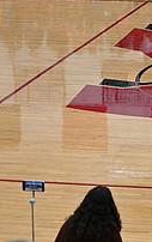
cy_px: 29
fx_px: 1445
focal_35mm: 219
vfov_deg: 9.5
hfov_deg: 5.8
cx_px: 345
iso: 4000
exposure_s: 1/400
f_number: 4
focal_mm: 75
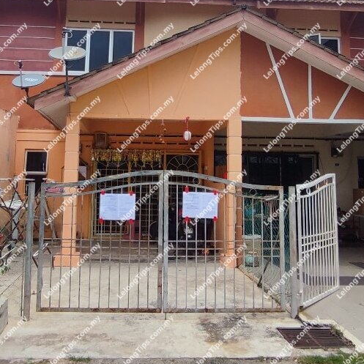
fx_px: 321
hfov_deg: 56.1
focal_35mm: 27
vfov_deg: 58.0
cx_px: 90
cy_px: 128
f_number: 2.2
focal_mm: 1.65
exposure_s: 1/2248
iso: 50
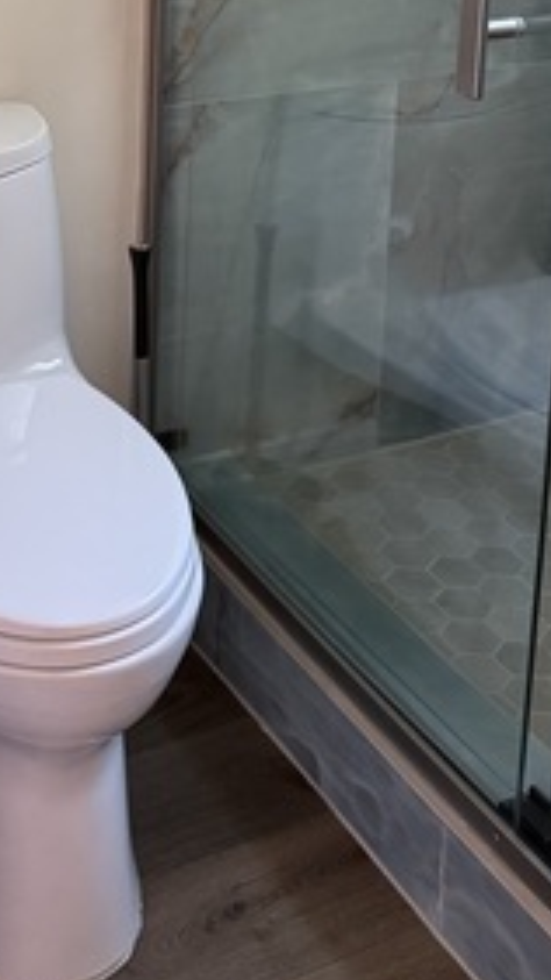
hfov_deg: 19.3
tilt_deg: -12.3
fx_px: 1611
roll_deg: -1.9
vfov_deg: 31.0
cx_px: 150
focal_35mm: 62
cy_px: -37
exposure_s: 1/60
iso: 500
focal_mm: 6.76
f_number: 1.78
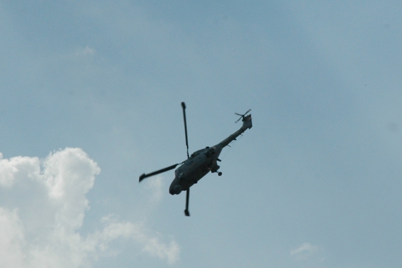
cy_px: 134
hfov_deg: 19.4
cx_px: 201
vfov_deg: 13.1
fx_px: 1173
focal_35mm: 105
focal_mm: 70
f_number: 14
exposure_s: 1/800
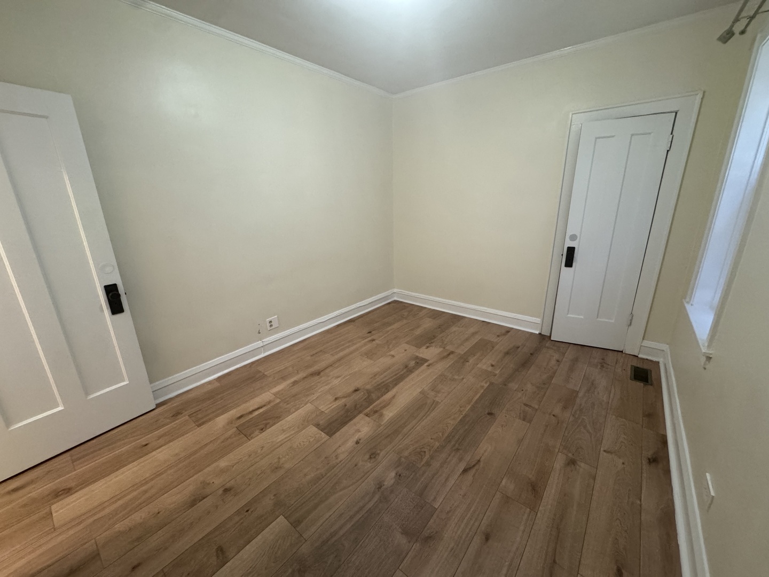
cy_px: 288
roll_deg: +0.7
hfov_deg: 102.1
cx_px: 384
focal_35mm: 14
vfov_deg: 85.7
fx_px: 311
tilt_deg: -17.3
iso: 400
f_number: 2.2
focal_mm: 2.22
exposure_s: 1/60
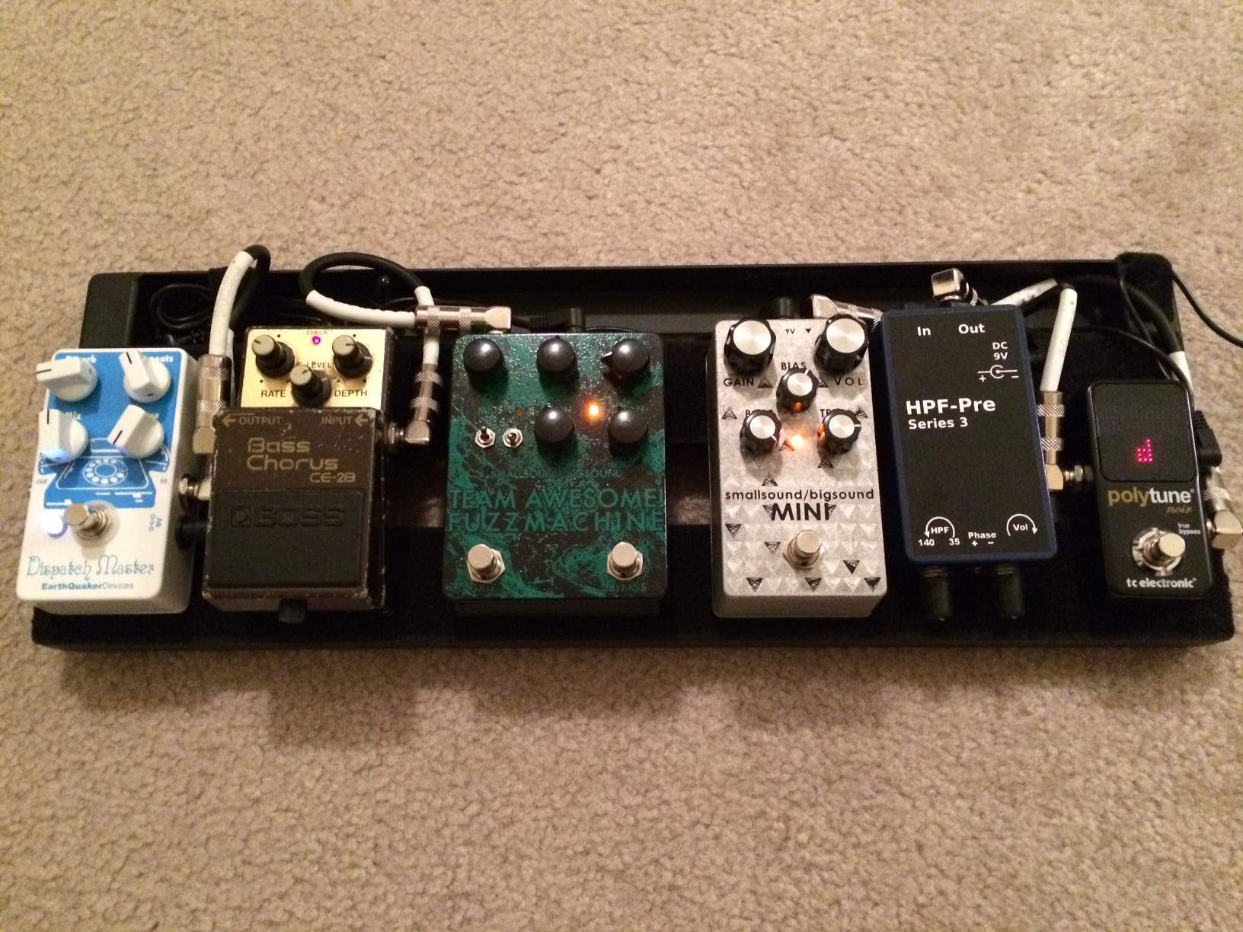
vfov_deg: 48.2
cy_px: 466
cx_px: 622
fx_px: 1041
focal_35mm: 29
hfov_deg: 61.7
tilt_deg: -71.4
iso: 640
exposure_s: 1/15
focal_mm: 4.15
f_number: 2.2
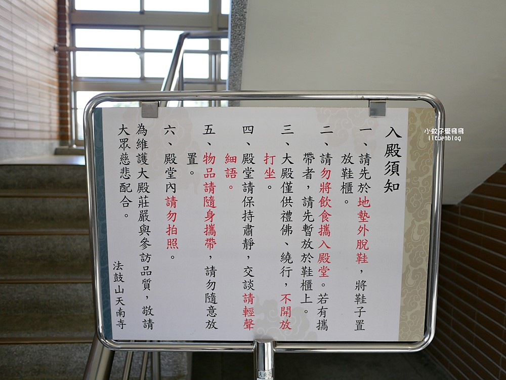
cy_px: 190
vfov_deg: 49.8
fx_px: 409
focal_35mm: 28
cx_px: 253
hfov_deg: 63.4
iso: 200
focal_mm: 14
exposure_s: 1/250
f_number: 2.5
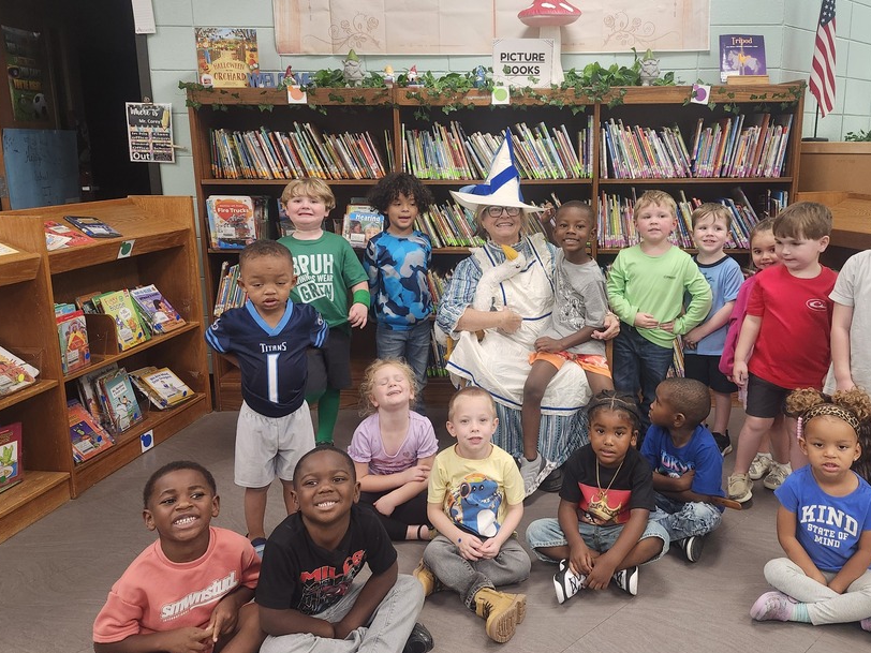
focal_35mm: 29
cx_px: 499
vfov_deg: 48.1
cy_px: 292
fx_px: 730
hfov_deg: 61.4
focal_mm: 5.54
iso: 400
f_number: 1.8
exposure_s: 1/120
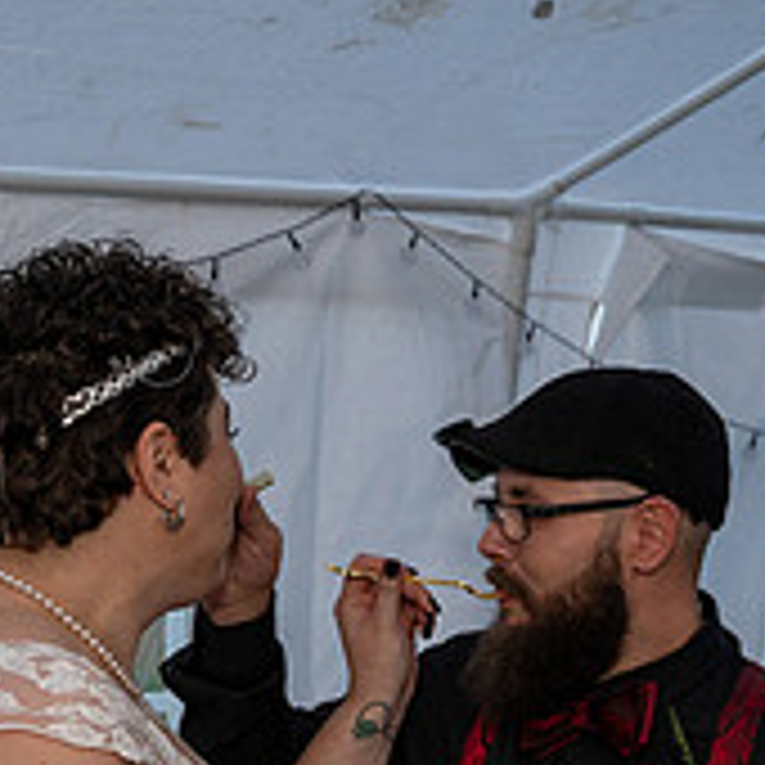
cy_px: 850
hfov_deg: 17.9
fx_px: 2425
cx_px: 410
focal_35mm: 97
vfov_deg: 17.3
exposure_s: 1/200
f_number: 4
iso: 2000
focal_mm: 33.5
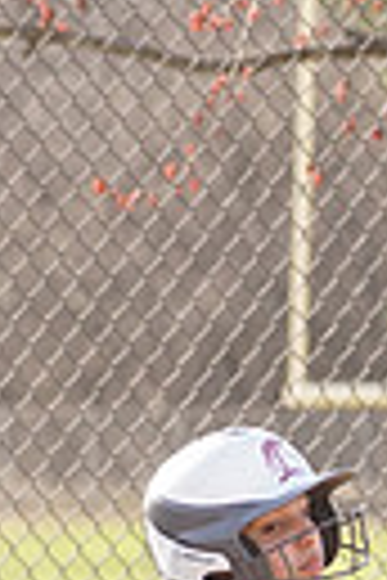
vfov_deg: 2.5
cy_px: 1007
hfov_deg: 1.6
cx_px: 378
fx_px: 13447
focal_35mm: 834
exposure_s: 1/640
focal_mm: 160
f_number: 5.6
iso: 800
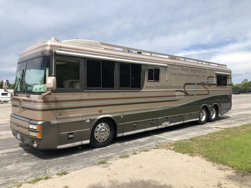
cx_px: 126
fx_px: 203
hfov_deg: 63.4
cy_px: 94
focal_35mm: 28
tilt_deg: +0.6
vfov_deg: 49.7
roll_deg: +1.1
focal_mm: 4
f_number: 1.8
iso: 20
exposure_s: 1/1845
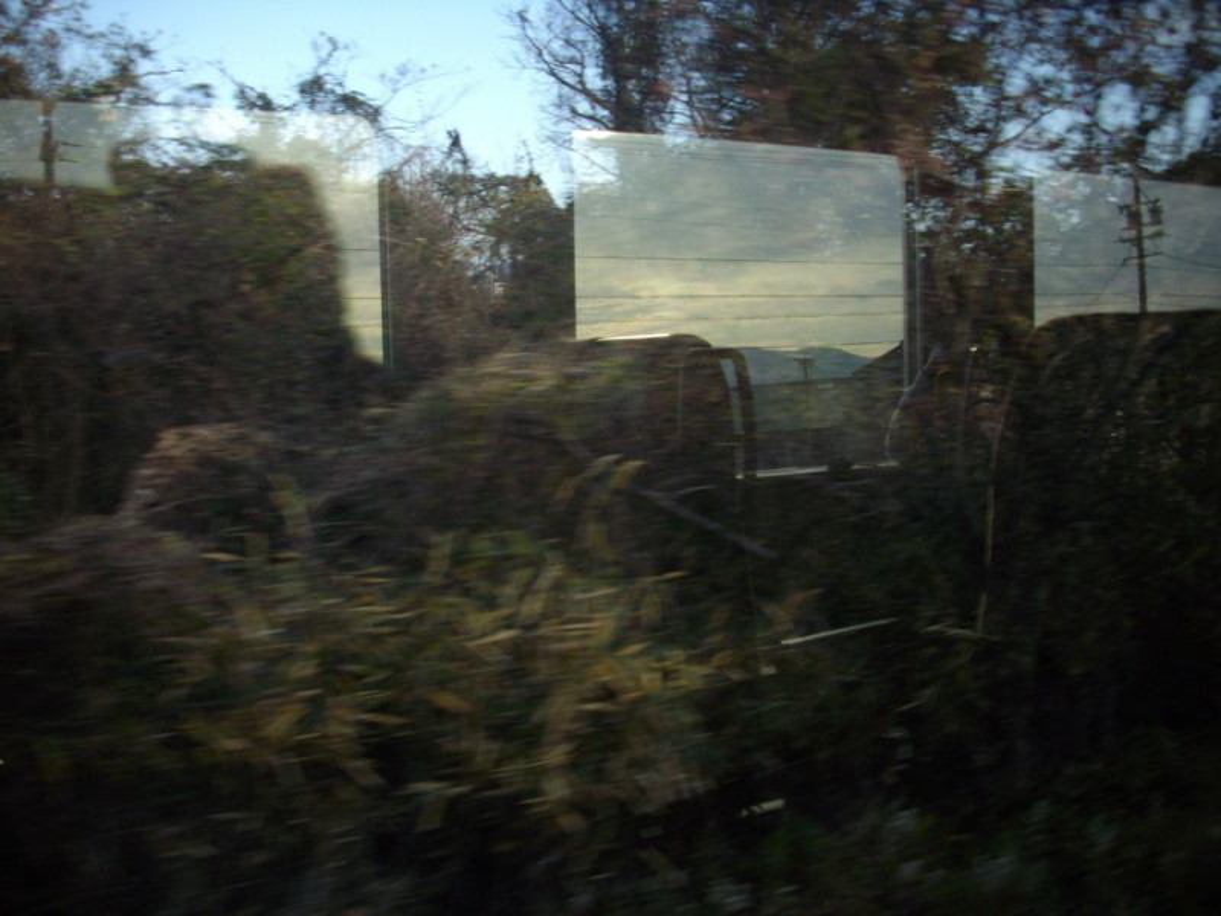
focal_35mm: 37
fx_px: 1305
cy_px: 458
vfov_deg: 38.7
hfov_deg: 50.1
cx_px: 610
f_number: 2.8
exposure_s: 1/250
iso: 80
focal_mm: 6.2
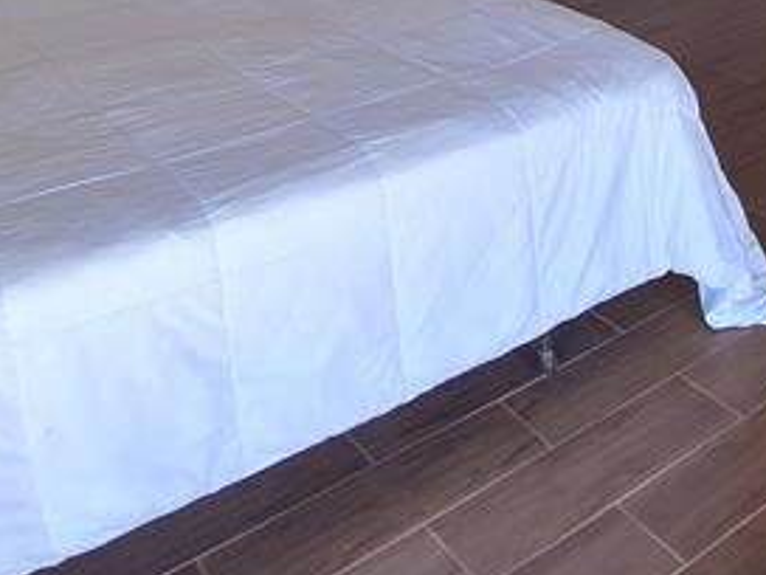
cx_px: 625
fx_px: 1084
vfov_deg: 24.2
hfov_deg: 37.4
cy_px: -254
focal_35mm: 49
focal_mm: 1.74
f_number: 2.2
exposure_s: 1/60
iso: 40
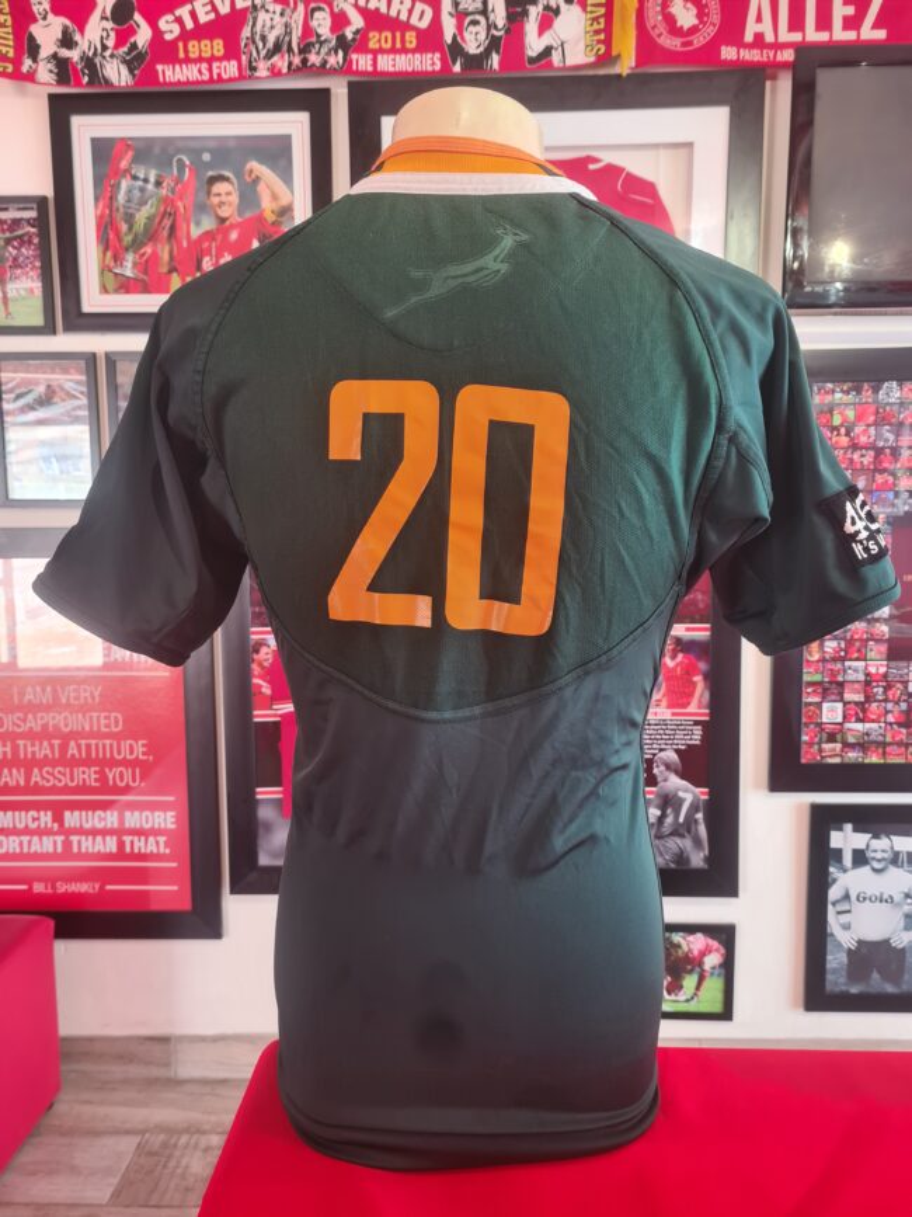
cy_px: 608
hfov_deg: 53.1
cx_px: 456
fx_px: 914
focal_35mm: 26
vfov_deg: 67.3
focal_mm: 5.4
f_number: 1.8
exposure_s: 1/50
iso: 100
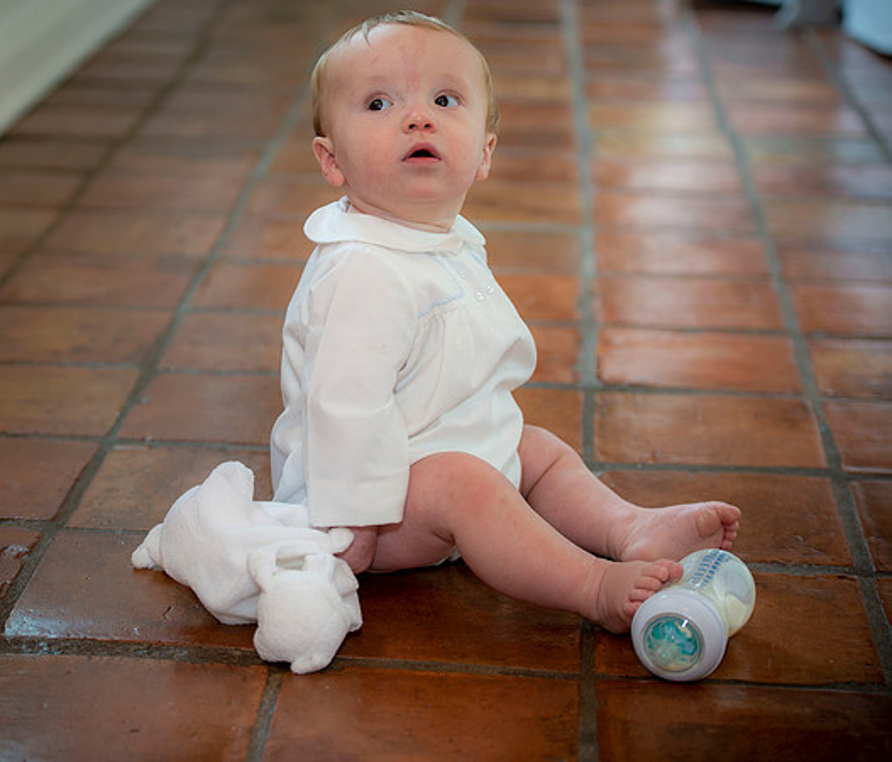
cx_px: 323
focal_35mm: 85
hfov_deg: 21.9
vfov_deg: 18.8
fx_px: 2300
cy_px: 368
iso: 640
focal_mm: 70
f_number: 2.8
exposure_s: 1/60
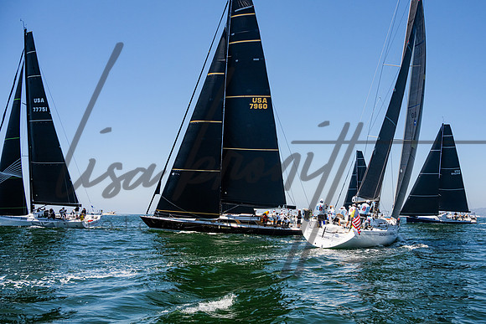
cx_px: 264
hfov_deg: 60.0
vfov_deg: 42.2
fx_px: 420
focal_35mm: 31
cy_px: 171
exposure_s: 1/2500
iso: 500
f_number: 8
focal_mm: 28
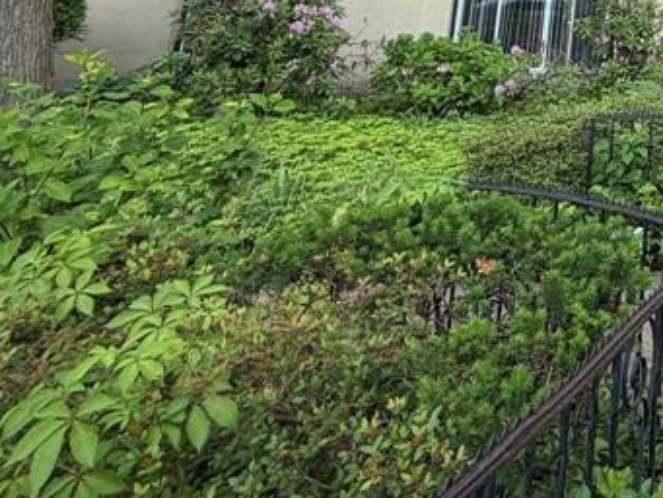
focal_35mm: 42
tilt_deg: +16.0
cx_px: 819
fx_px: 805
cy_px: -241
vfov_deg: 25.9
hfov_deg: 34.5
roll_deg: -1.1
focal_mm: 2.22
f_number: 2.2
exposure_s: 1/121
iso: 64
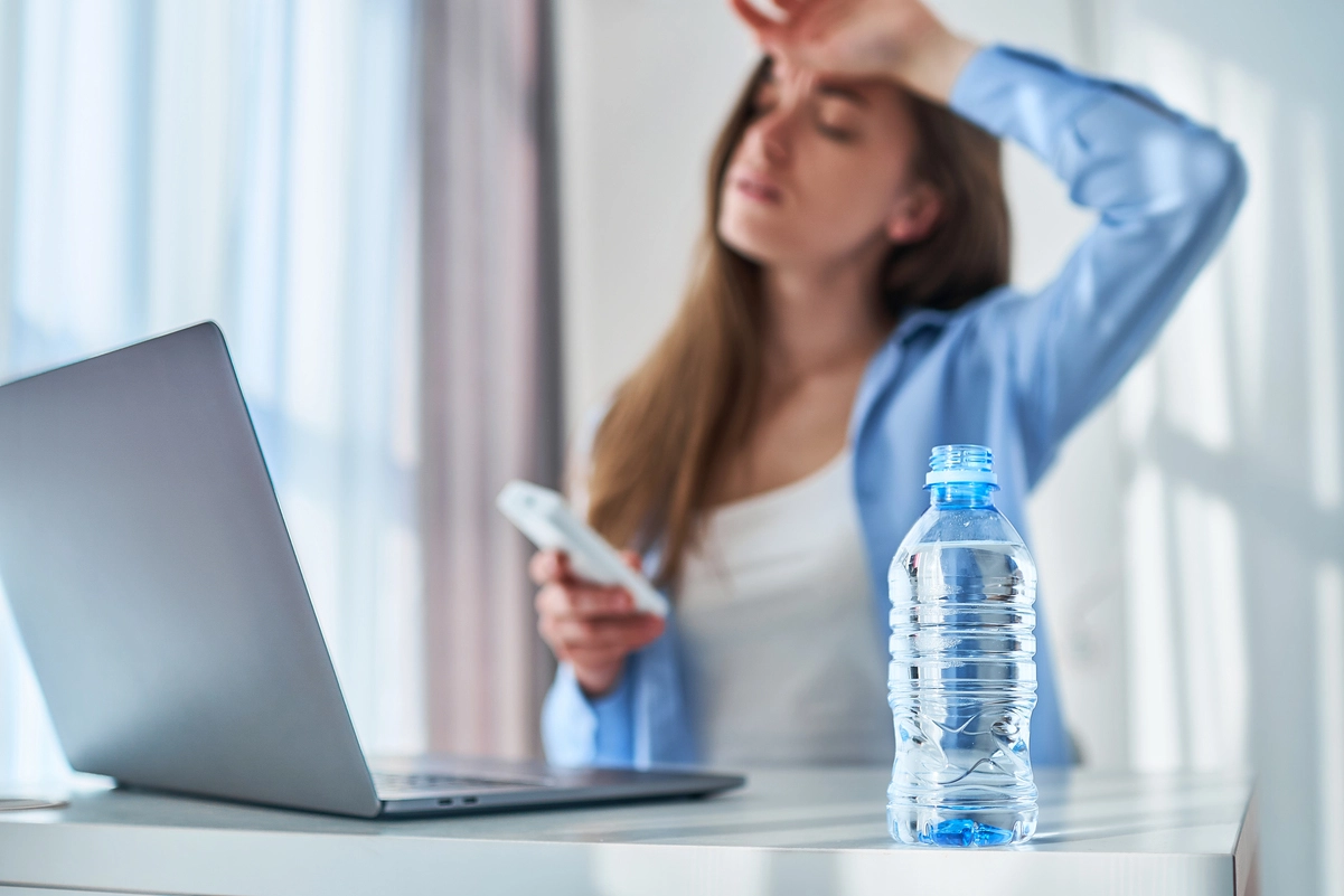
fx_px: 1680
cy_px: 448
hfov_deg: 43.6
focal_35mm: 45
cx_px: 672
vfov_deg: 29.9
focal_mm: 30
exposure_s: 1/320
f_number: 2.2
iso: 100
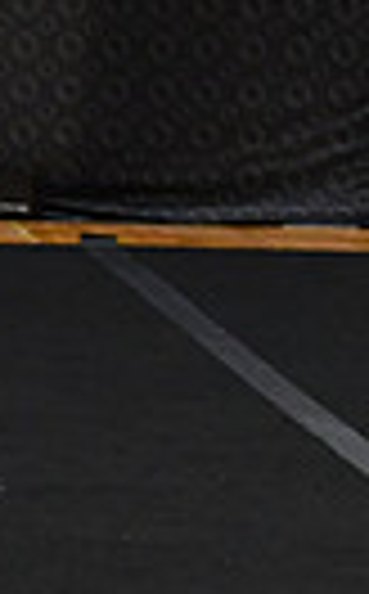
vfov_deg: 3.6
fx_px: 9357
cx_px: -882
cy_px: -29
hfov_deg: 2.2
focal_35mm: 579
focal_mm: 86
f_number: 4
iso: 4000
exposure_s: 1/500
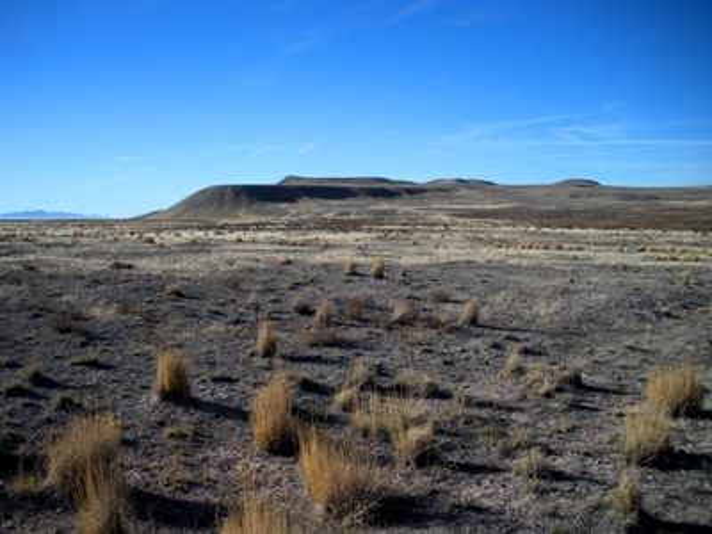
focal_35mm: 36
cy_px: 267
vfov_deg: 39.7
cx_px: 356
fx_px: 740
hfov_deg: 51.4
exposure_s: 1/622
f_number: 3.5
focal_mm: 6.3
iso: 64
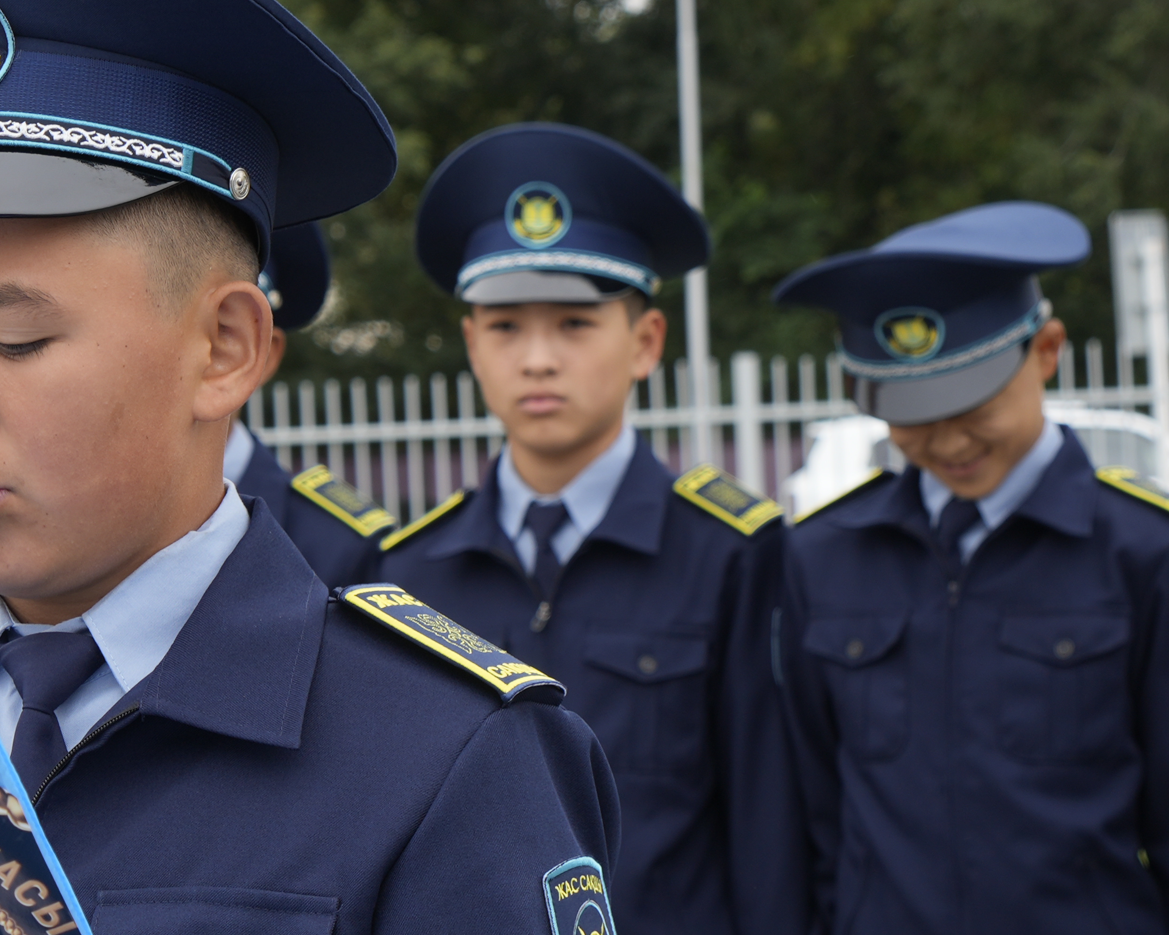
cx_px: 47
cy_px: 595
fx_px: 4671
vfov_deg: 11.4
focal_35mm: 135
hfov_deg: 14.1
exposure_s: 1/125
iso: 125
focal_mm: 51
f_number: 6.3
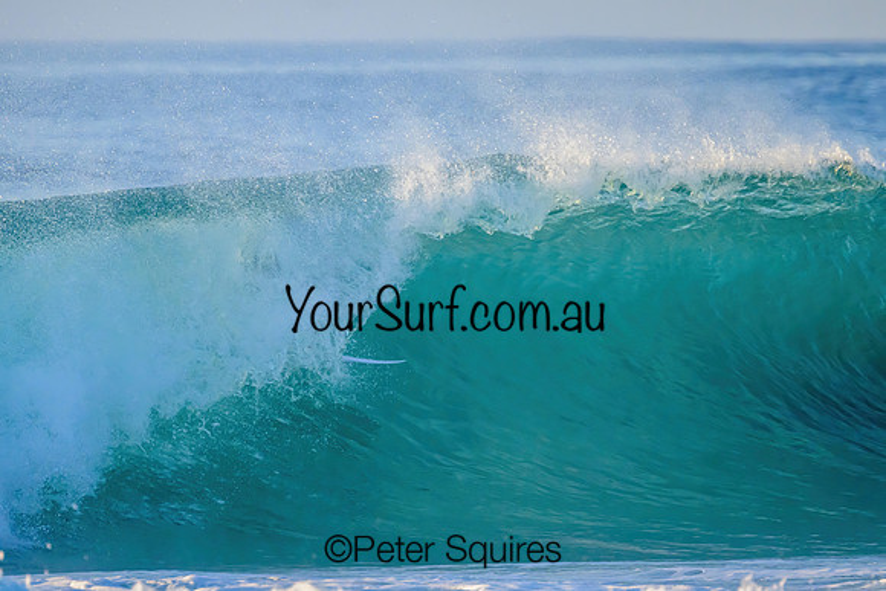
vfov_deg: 1.6
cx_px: 435
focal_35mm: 885
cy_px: 269
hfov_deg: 2.3
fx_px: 21795
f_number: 11
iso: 3200
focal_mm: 800
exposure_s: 1/1600
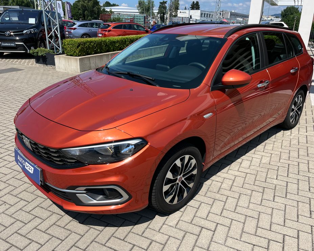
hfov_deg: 62.2
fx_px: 260
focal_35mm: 28
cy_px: 122
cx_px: 162
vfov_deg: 51.5
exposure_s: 1/3135
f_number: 1.6
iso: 50
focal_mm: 5.1
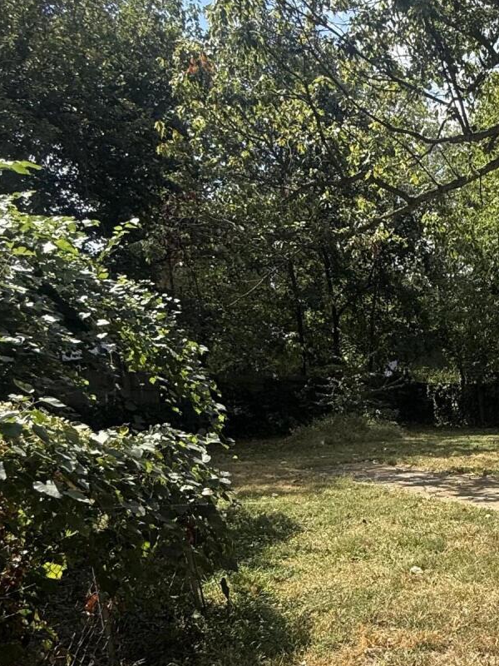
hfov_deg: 33.9
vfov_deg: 50.7
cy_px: 491
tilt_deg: -8.4
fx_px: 673
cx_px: 580
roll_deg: +3.4
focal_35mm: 35
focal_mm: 2.22
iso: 50
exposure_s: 1/985
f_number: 2.2
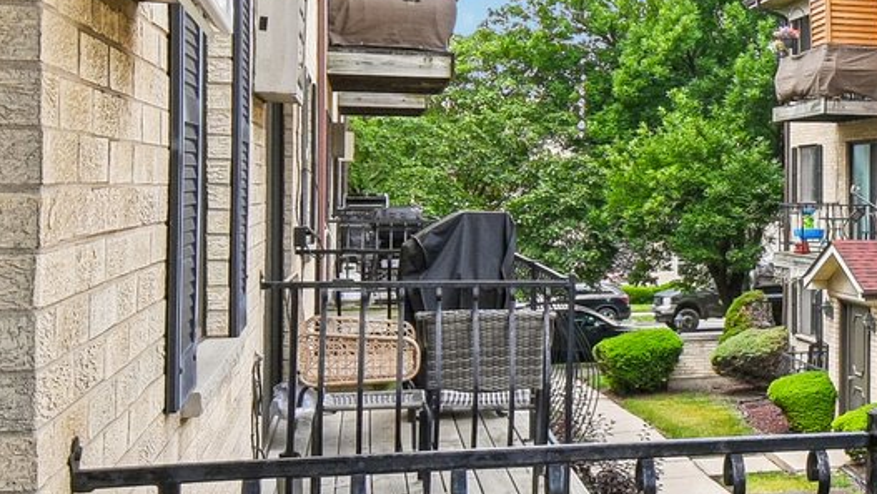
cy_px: 205
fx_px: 1419
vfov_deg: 19.7
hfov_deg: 30.5
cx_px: 975
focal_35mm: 61
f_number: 8
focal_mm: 10
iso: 100
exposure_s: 1/125
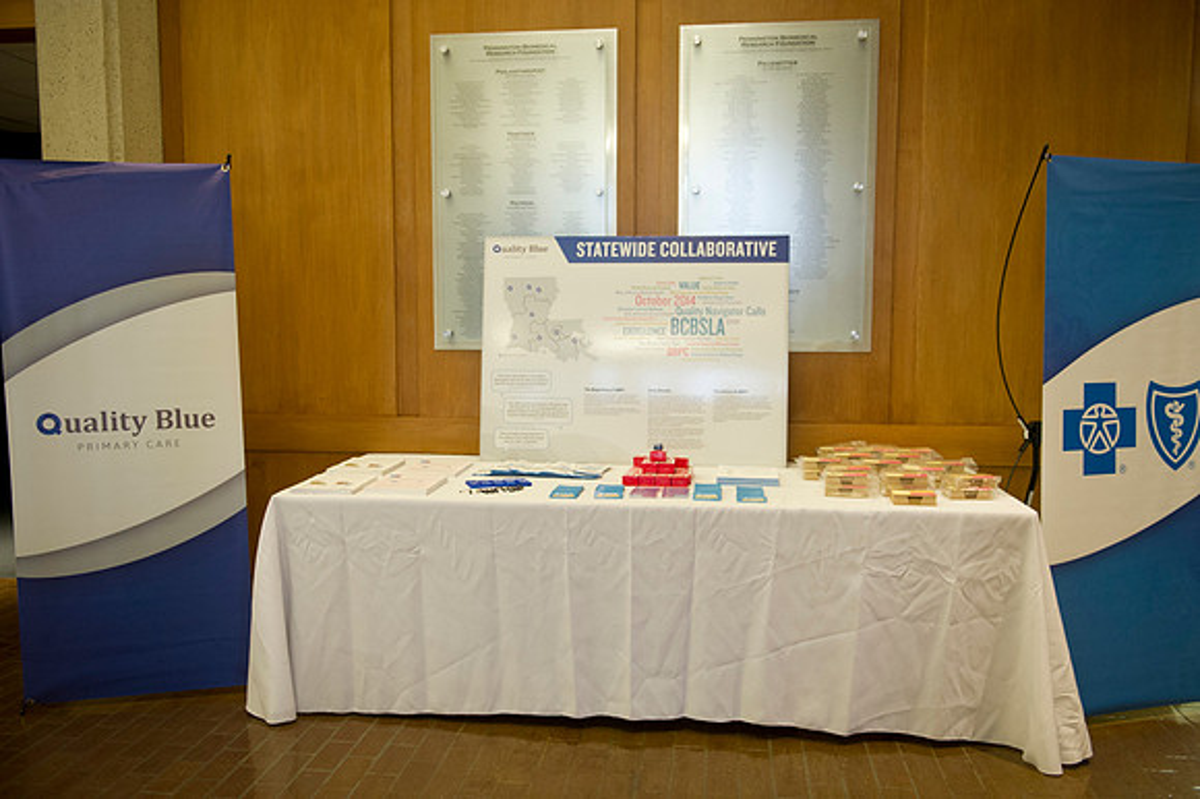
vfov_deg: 42.3
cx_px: 600
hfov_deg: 60.3
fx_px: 1033
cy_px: 400
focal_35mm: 31
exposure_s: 1/80
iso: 2500
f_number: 2.8
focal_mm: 31
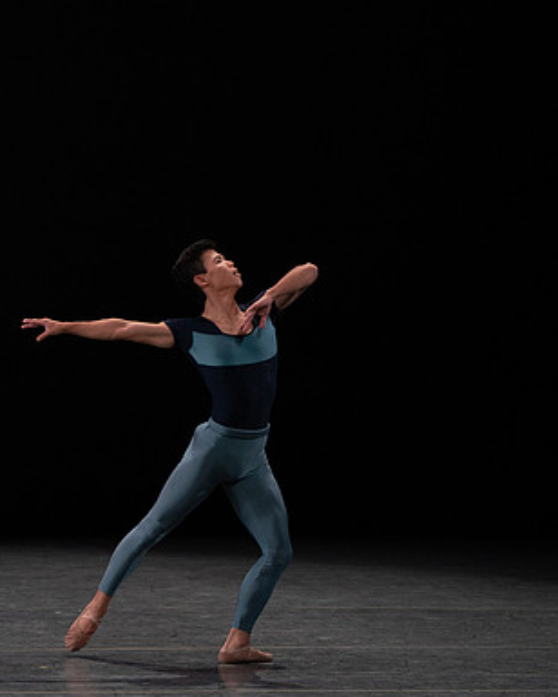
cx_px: 158
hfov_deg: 3.0
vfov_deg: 3.8
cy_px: 348
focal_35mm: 511
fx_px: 10549
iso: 5000
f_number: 5.6
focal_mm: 361
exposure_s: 1/400
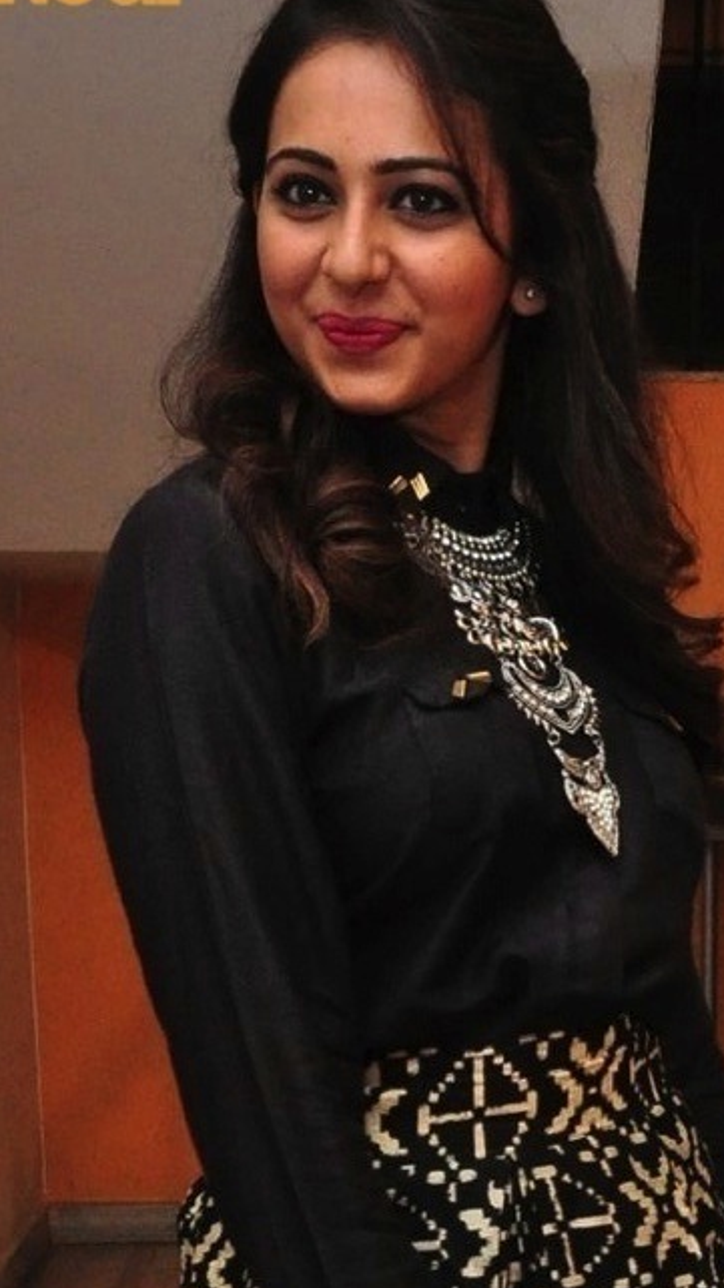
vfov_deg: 24.5
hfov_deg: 14.9
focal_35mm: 81
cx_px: 503
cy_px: 1411
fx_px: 2765
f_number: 9
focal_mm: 22
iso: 1600
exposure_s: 1/125
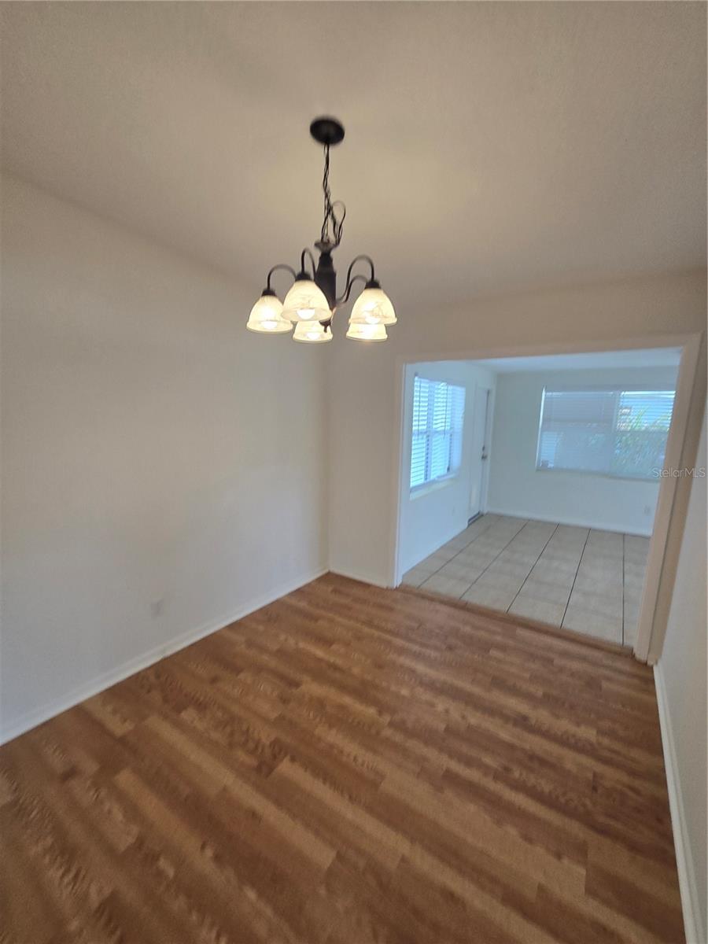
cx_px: 354
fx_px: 355
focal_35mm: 13
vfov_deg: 106.2
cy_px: 472
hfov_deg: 89.9
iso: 64
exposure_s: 1/60
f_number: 2.2
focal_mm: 2.2
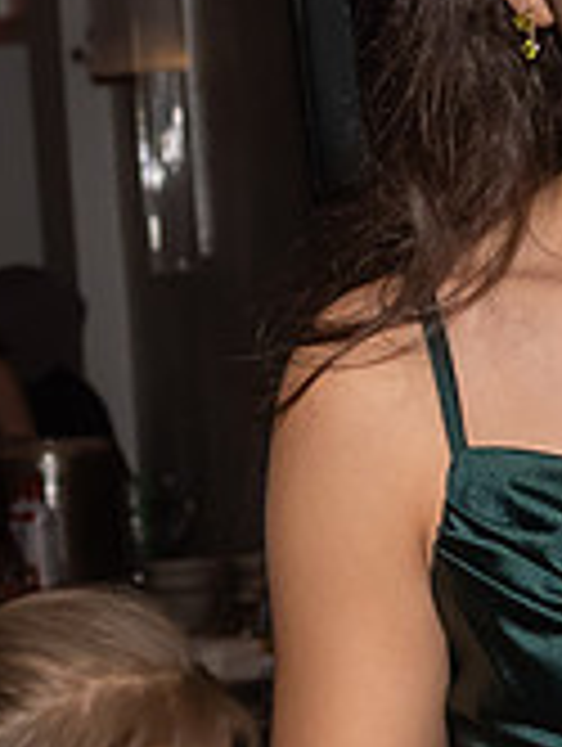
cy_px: 291
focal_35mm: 301
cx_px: 738
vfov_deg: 6.6
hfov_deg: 4.9
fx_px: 6499
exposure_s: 1/250
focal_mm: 48
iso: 800
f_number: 8
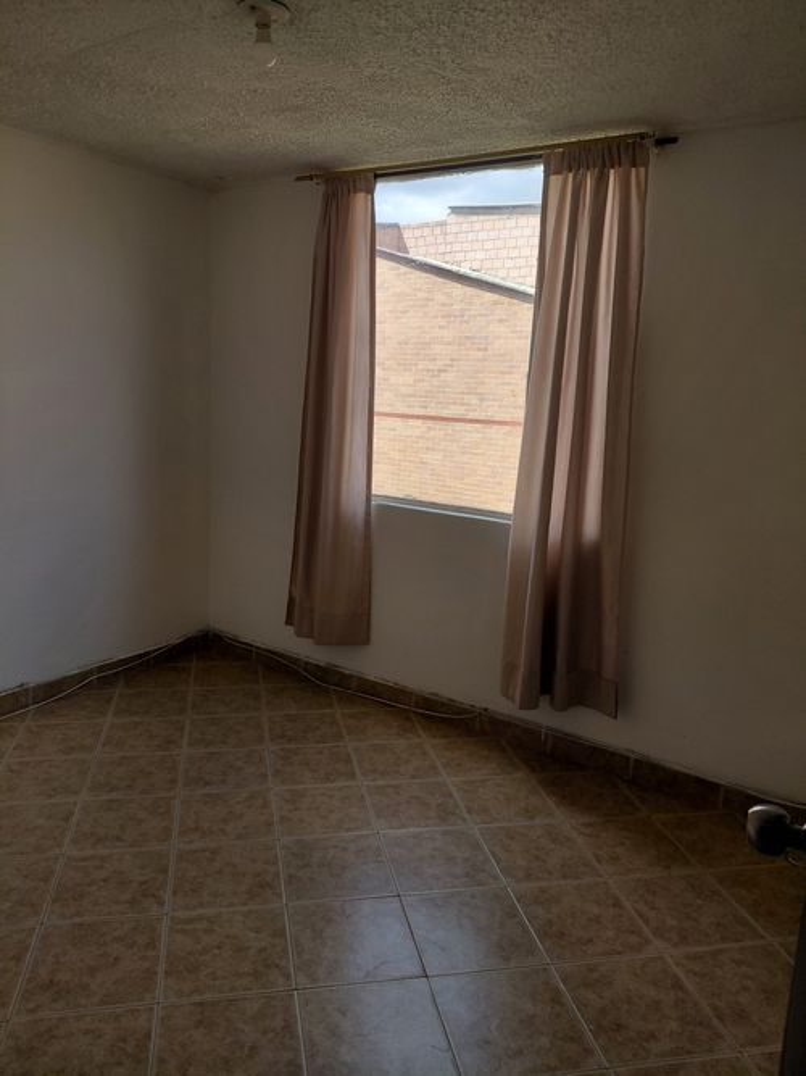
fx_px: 776
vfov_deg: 69.4
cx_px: 403
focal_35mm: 25
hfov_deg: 54.9
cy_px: 538
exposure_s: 1/680
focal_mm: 4.69
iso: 50
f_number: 1.8
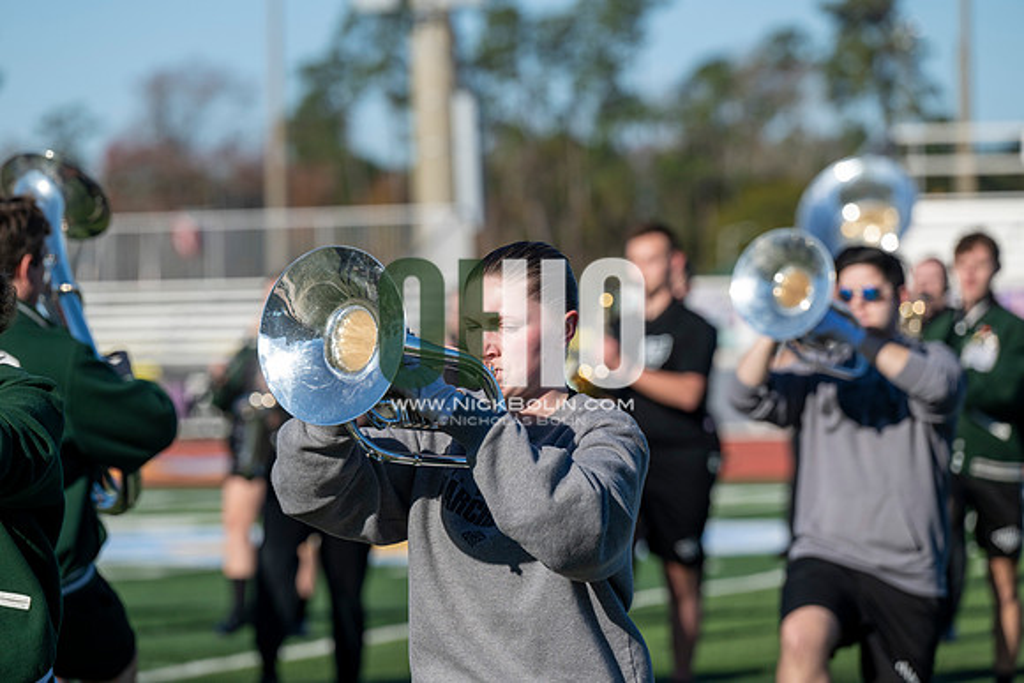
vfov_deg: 6.9
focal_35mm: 200
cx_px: 512
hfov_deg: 10.3
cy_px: 342
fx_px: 5690
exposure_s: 1/2000
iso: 250
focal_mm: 200
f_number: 5
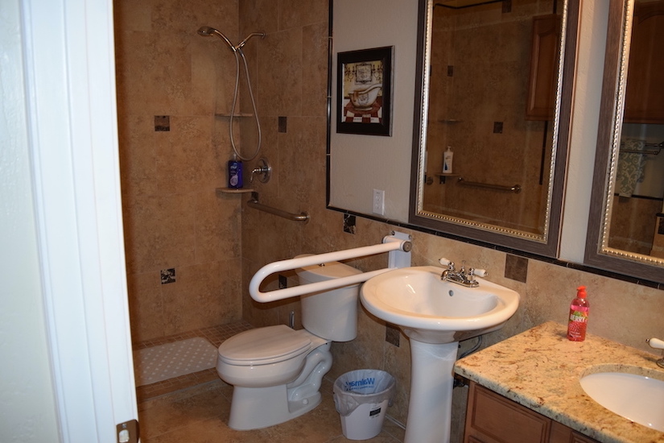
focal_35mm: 27
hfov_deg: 67.4
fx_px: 498
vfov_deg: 47.9
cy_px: 222
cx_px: 332
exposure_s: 1/60
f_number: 4
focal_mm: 18
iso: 800
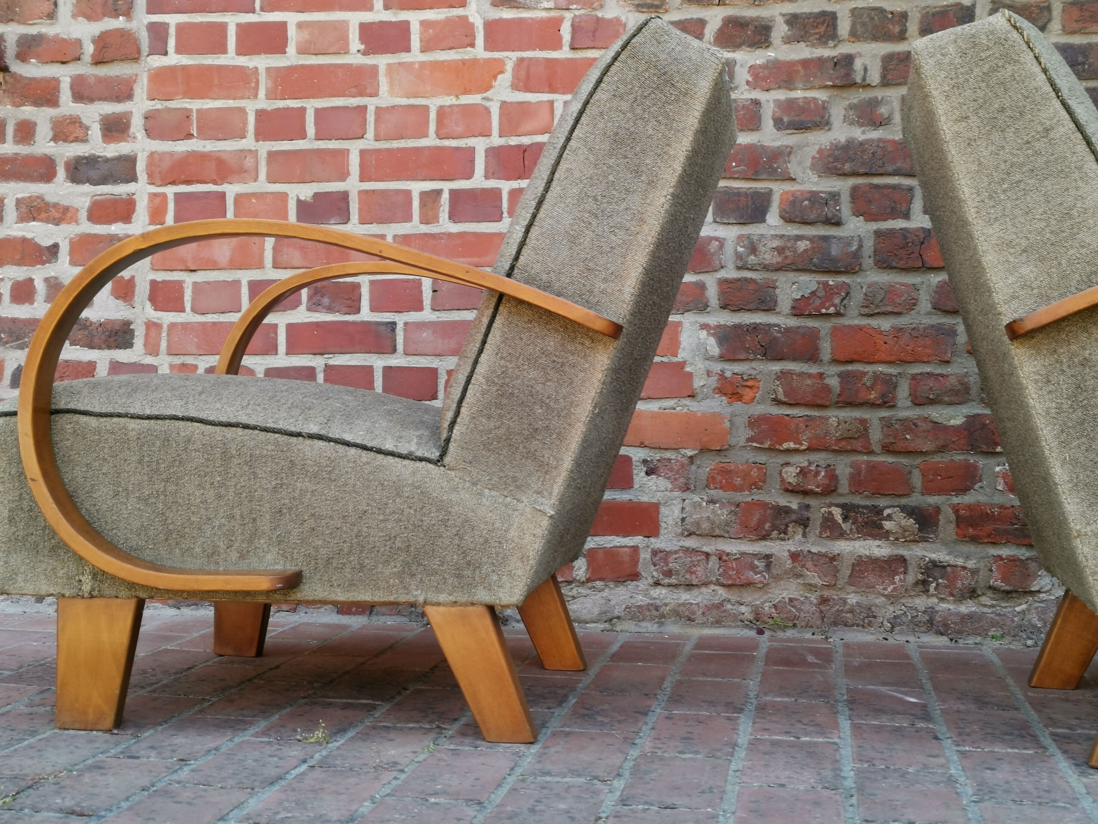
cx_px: 549
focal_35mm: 47
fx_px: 1491
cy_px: 412
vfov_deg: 30.9
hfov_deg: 40.4
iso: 50
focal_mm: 5.58
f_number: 1.8
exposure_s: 1/153
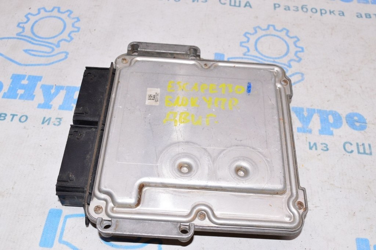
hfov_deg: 48.0
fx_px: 423
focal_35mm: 40
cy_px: 125
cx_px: 188
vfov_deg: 33.0
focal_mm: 27
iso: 1600
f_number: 8
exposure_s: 1/160
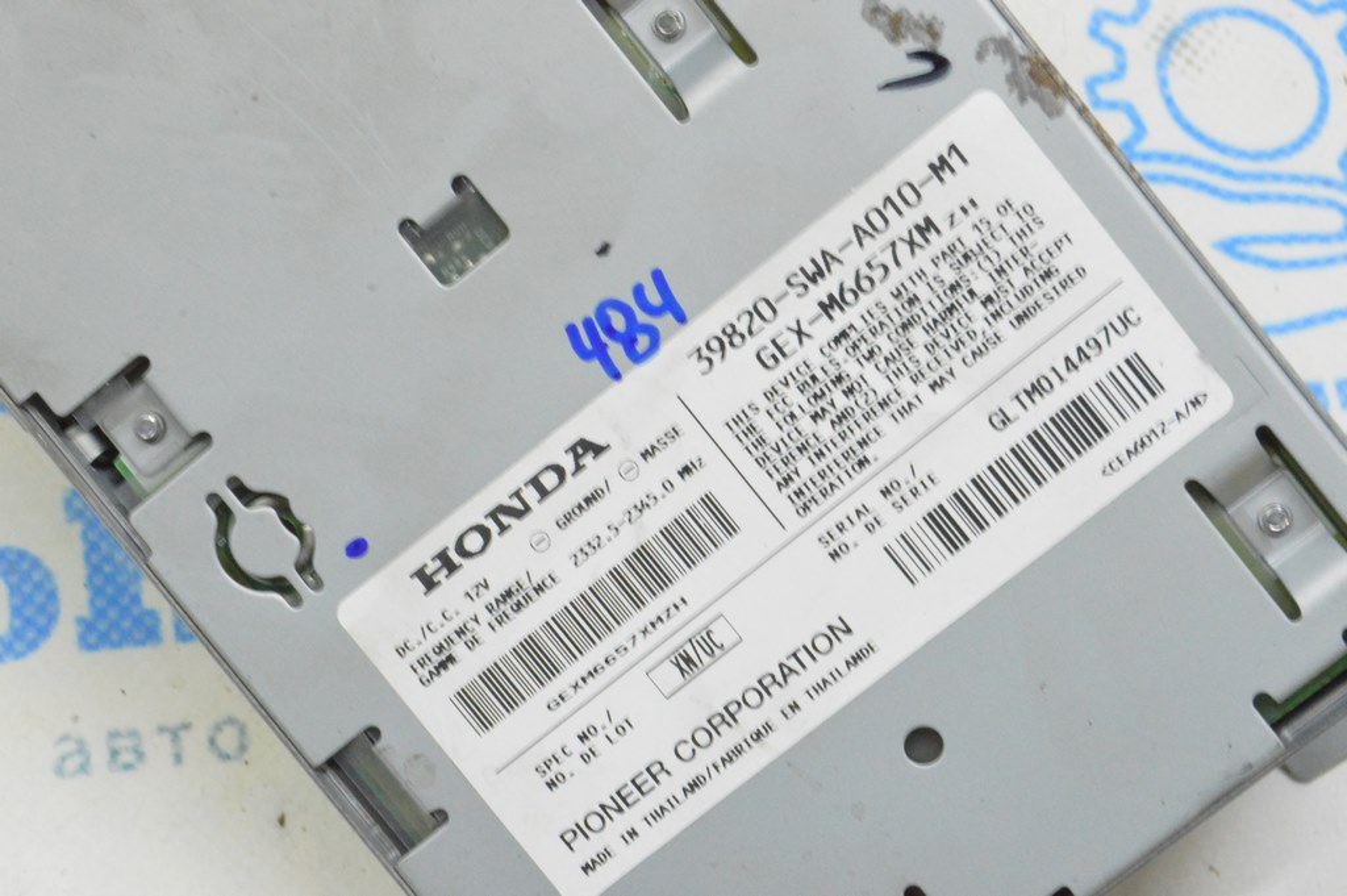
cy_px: 448
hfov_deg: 24.6
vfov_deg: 16.5
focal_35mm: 82
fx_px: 3084
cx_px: 674
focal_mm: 55
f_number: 20
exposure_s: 1/15
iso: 6400
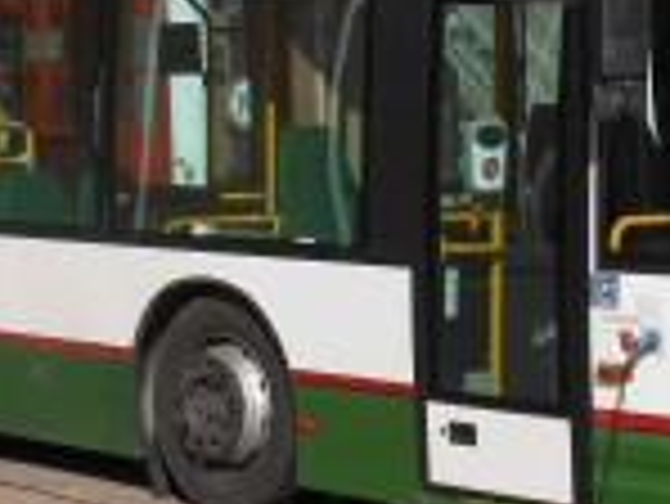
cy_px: 176
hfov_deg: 13.9
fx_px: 2751
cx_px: 279
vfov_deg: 10.5
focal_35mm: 142
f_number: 4.5
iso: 80
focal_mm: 7.8
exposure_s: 1/1000
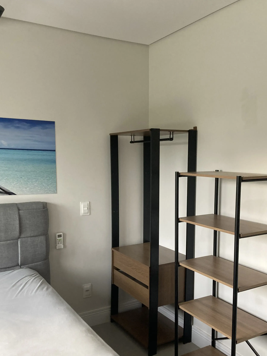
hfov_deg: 41.8
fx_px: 350
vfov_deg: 53.6
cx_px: 139
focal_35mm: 34
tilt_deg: -8.9
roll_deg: -1.5
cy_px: 210
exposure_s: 1/60
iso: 125
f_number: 1.8
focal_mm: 3.99
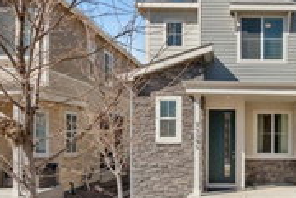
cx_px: 240
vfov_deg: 33.0
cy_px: 140
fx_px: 329
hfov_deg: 45.8
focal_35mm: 40
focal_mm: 10
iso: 400
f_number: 8
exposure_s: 1/320
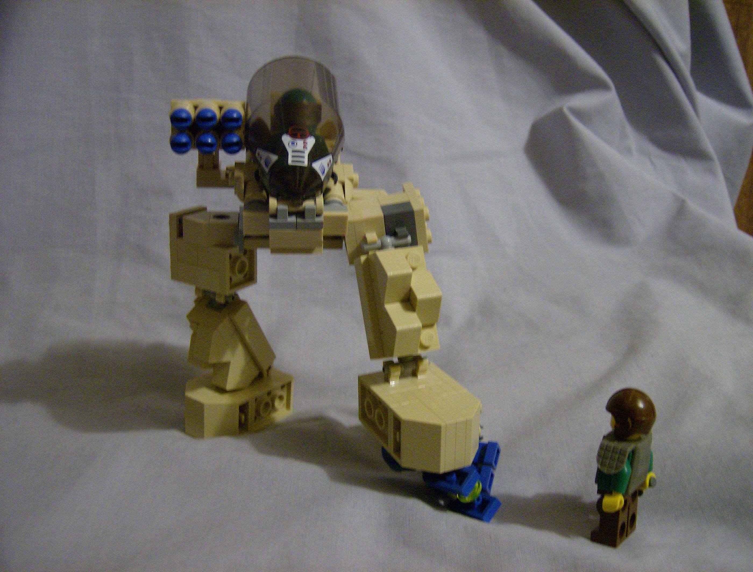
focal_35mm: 36
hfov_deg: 51.1
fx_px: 787
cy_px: 286
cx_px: 376
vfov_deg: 40.0
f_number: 2.8
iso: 200
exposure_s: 1/14.1
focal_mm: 6
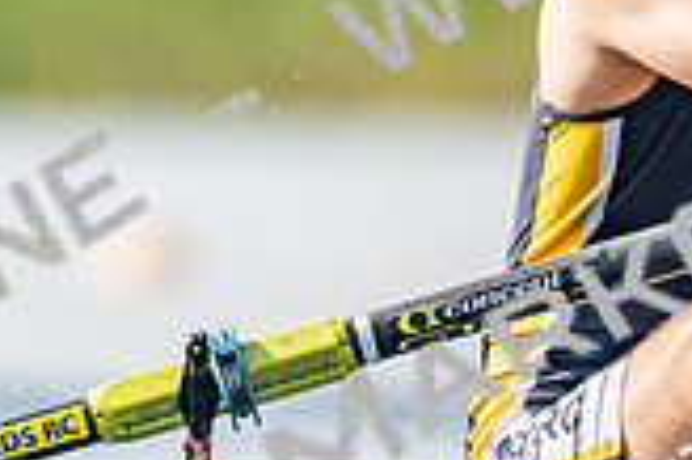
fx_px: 61161
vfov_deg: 0.4
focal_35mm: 3185
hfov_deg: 0.6
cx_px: 848
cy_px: 84
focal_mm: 600
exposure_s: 1/2500
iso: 280
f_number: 5
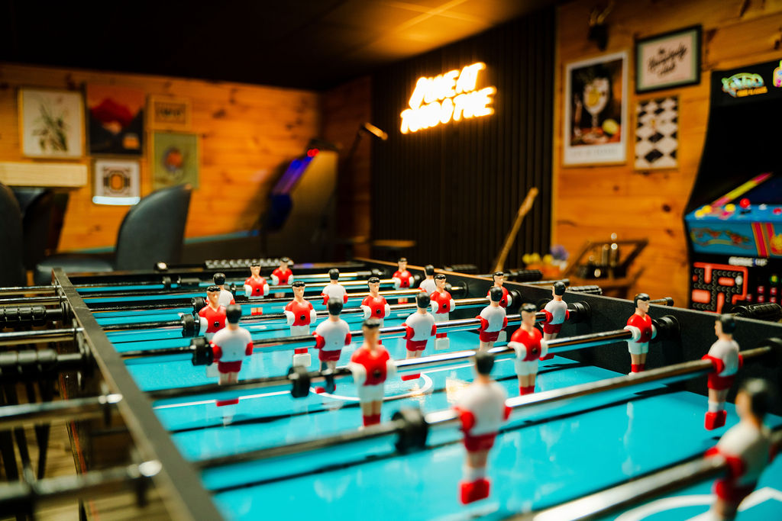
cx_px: 391
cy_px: 260
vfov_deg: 46.4
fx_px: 608
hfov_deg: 65.5
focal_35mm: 28
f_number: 2.8
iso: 800
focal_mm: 28
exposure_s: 1/100
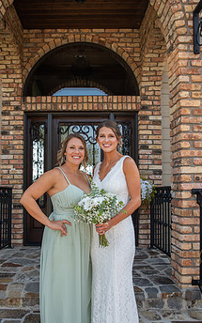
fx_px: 282
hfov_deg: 39.2
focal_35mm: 32
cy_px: 178
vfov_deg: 59.5
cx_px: 77
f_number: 4.5
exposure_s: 1/160
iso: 125
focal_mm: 24
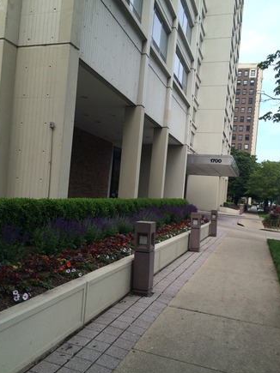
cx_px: 143
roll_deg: -5.0
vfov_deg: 56.8
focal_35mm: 32
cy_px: 190
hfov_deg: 44.1
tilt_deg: -2.1
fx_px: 345
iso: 32
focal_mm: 4.15
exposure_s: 1/733
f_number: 2.2
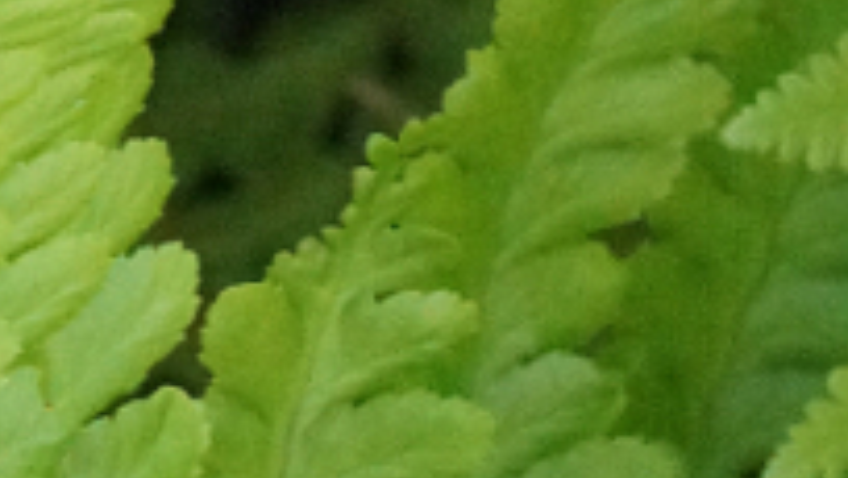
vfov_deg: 1.3
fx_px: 20810
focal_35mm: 925
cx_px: 2378
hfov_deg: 2.3
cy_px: 1201
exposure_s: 1/160
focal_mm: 100
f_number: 13
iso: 3200
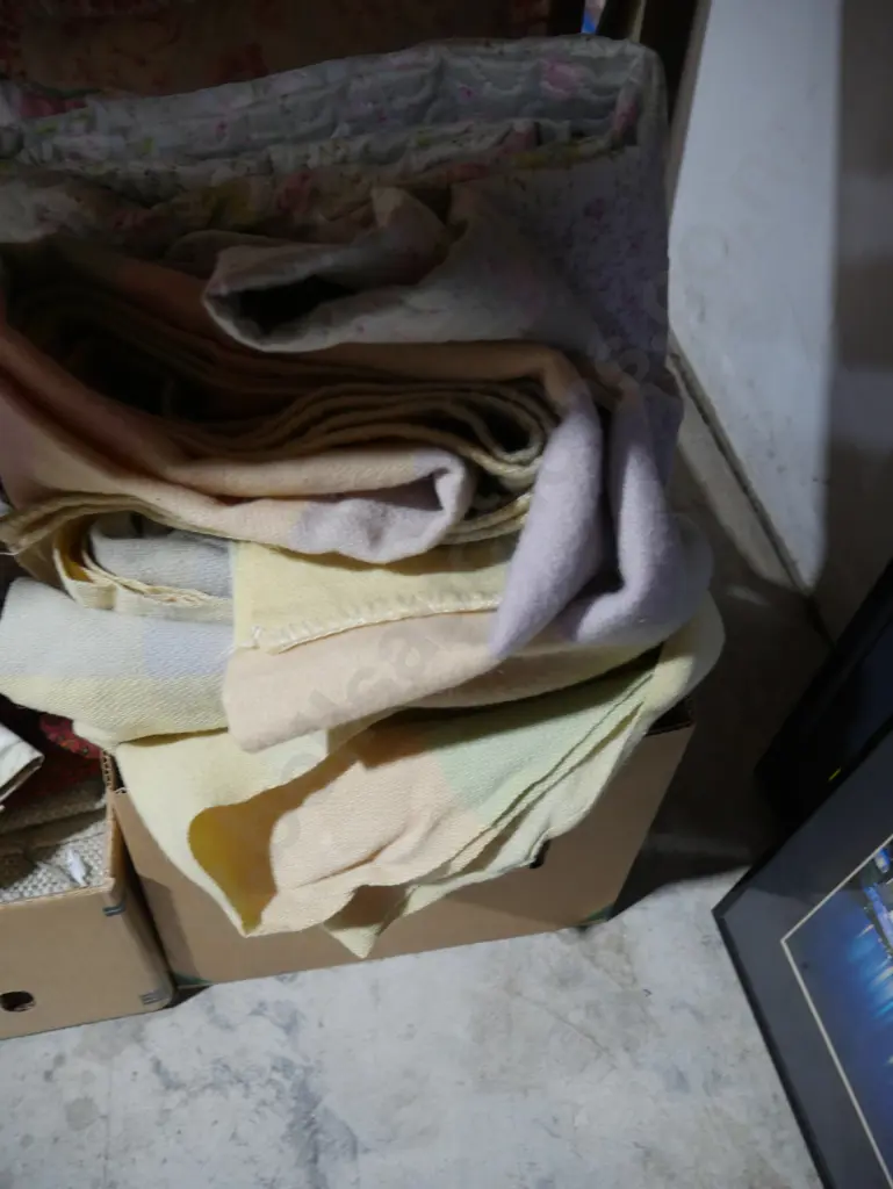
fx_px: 962
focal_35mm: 28
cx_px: 446
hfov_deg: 49.8
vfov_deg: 63.4
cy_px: 594
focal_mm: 14
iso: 640
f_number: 3.5
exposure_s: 1/60
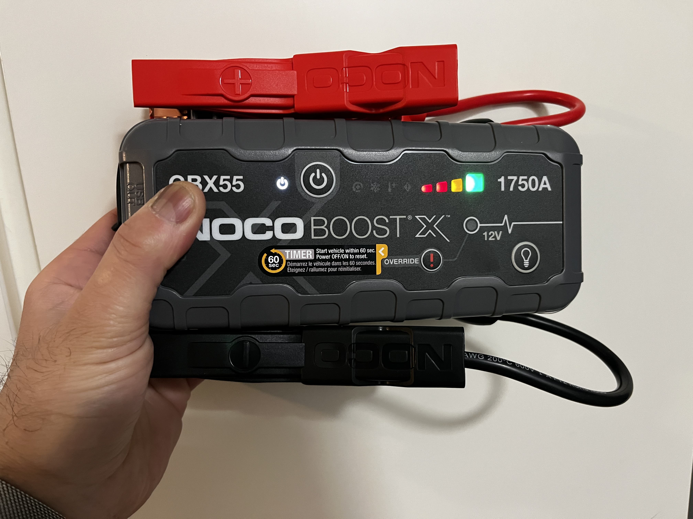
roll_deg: +3.7
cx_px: 346
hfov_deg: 67.3
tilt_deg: -12.6
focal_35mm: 26
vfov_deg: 53.1
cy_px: 260
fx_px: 521
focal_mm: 5.1
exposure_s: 1/50
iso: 500
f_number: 1.6
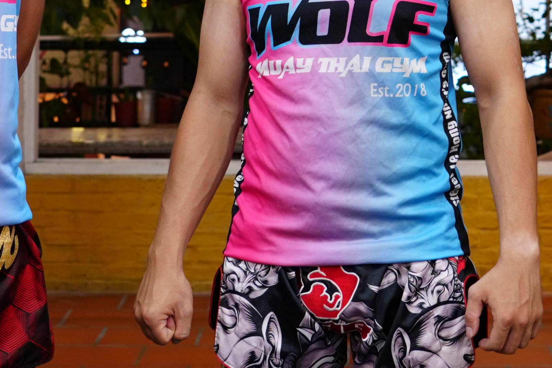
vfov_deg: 9.5
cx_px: 360
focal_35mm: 139
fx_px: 2131
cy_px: -241
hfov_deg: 14.7
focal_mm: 24
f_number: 2.8
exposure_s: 1/40
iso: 200
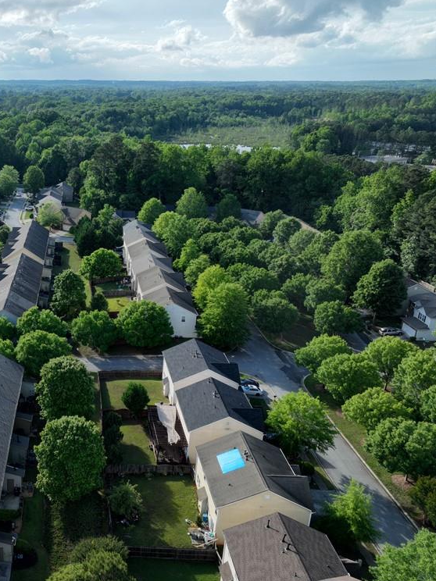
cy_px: 283
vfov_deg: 55.3
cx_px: 41
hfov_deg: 39.7
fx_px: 554
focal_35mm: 33
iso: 360
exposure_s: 1/3200
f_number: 2.8
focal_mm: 12.29
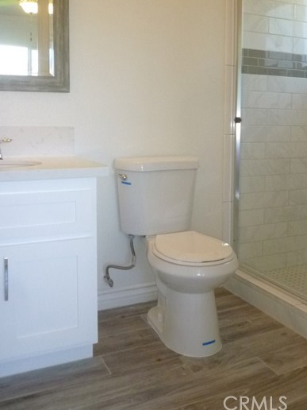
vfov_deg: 51.0
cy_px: 161
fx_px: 426
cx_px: 178
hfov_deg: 39.6
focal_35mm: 36
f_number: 3.3
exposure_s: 1/100
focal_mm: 5.2
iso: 400
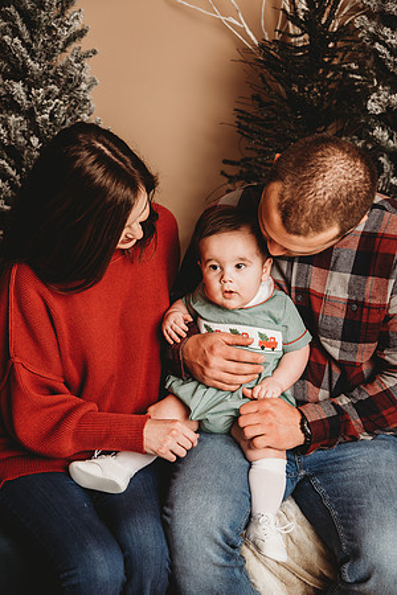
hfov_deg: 24.6
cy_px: 298
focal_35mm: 55
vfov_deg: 36.2
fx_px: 910
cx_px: 198
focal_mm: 55
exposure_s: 1/160
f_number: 4
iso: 100
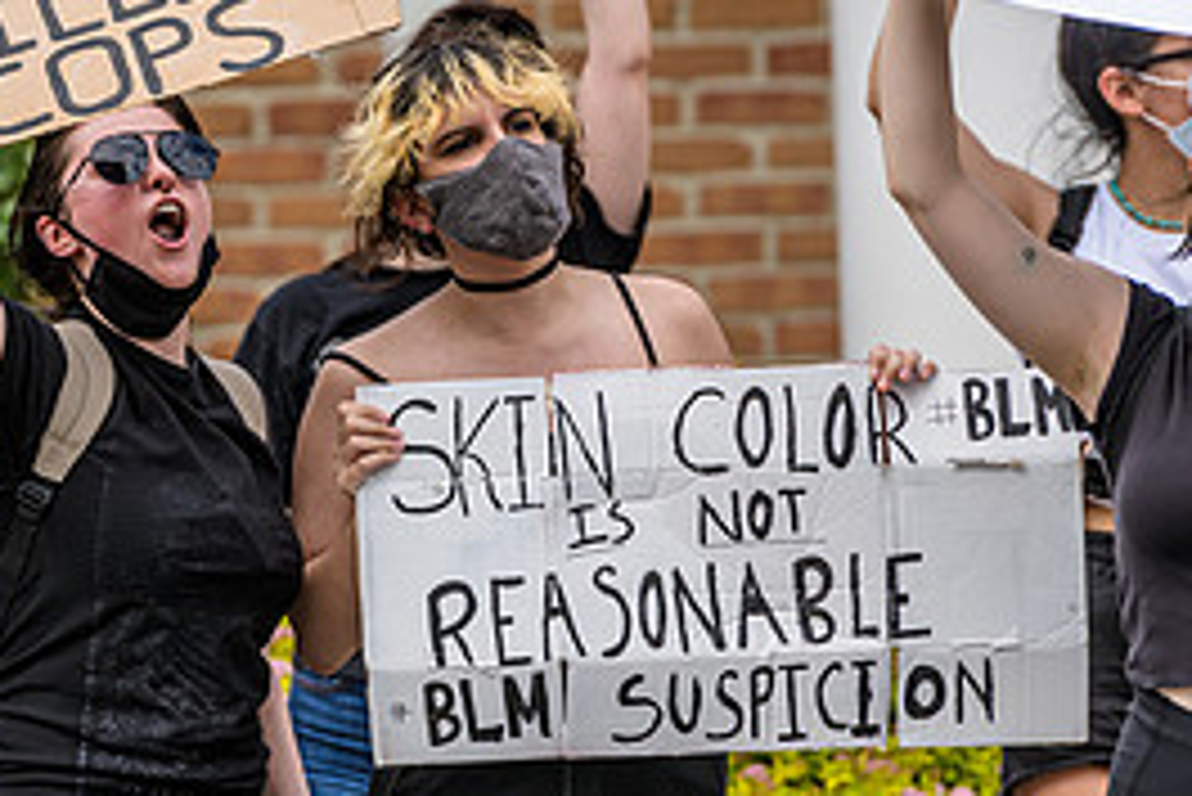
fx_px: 14510
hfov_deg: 4.7
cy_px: 223
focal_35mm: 438
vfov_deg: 3.1
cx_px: 157
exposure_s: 1/1000
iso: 200
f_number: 4
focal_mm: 200
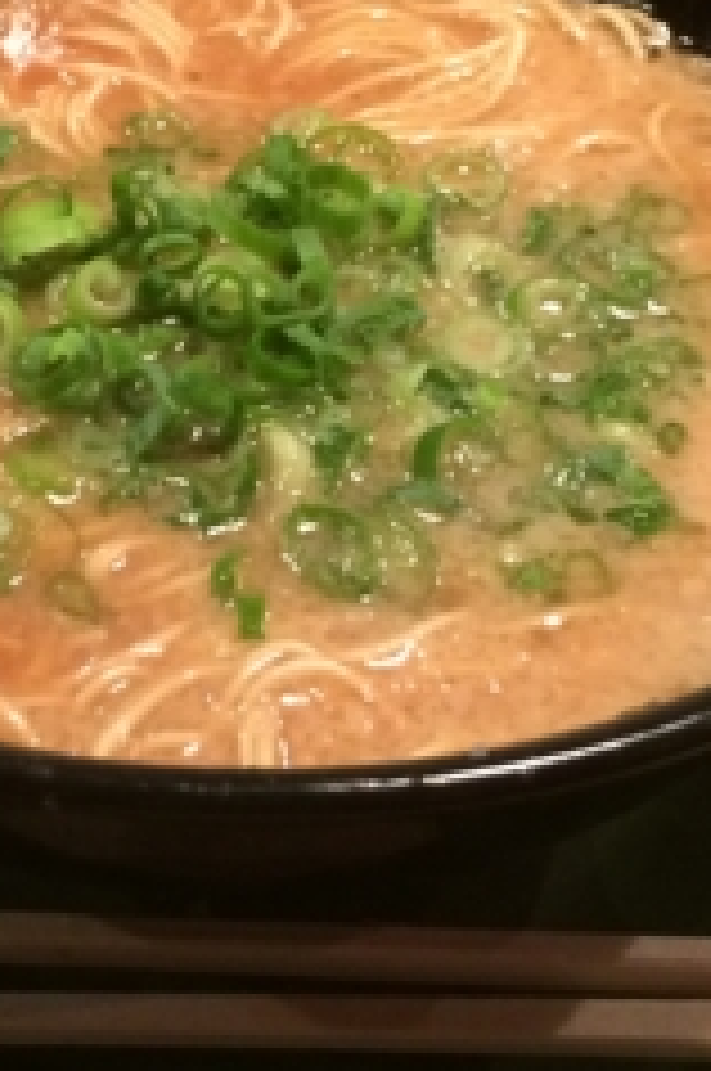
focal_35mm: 84
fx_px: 2496
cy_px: 436
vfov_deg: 24.2
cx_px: 194
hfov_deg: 16.1
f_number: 2.2
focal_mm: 4.12
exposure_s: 1/30
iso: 200
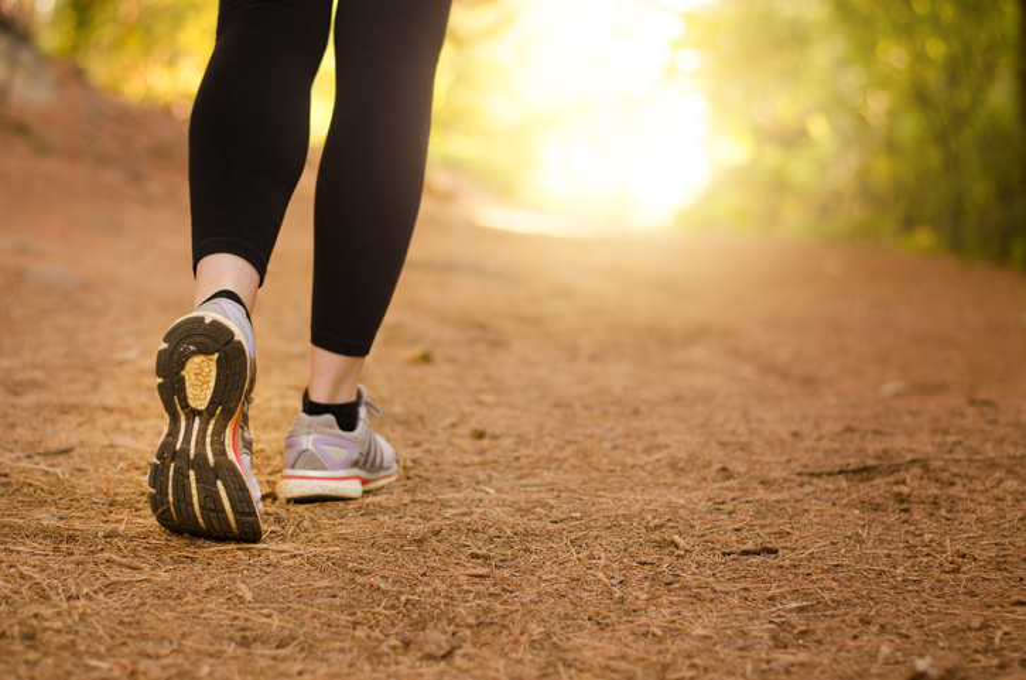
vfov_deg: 18.1
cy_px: 340
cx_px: 513
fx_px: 2133
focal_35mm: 75
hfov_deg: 27.0
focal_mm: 50
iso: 160
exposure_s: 1/200
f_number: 2.2
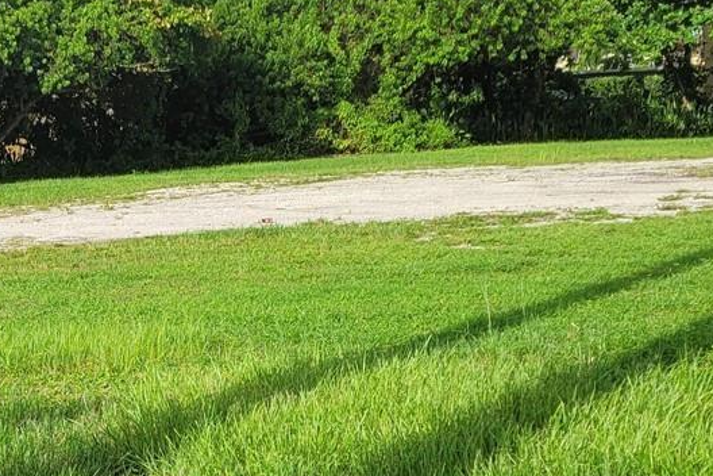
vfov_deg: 16.5
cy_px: 389
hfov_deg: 24.0
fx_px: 1624
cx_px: 49
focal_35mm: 82
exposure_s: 1/1935
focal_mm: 5.4
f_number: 1.8
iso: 40
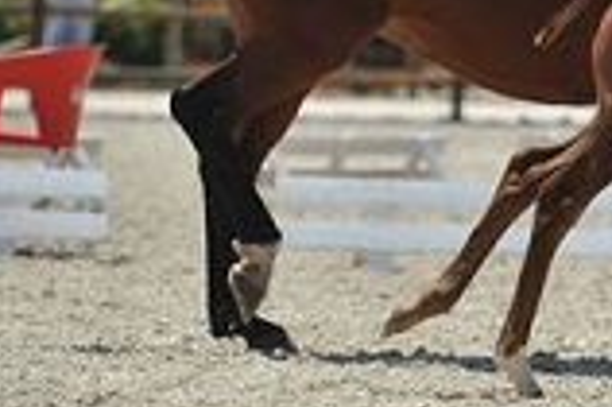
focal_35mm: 413
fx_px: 7014
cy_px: -14
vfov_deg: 3.3
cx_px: 682
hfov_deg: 5.0
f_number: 4
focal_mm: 145
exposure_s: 1/2500
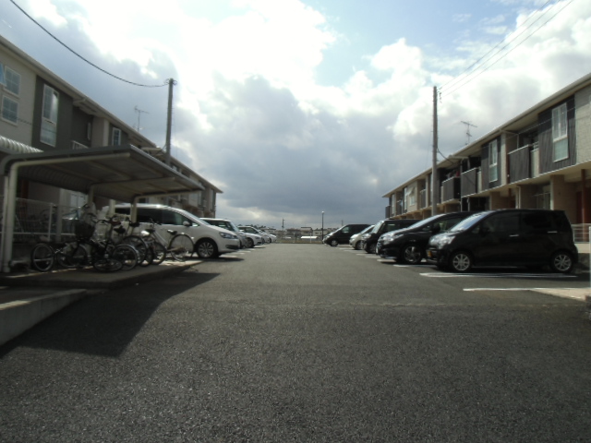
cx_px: 296
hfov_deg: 71.6
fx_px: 410
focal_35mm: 24
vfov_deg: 56.8
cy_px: 222
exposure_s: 1/1000
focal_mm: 4.24
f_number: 3
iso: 64
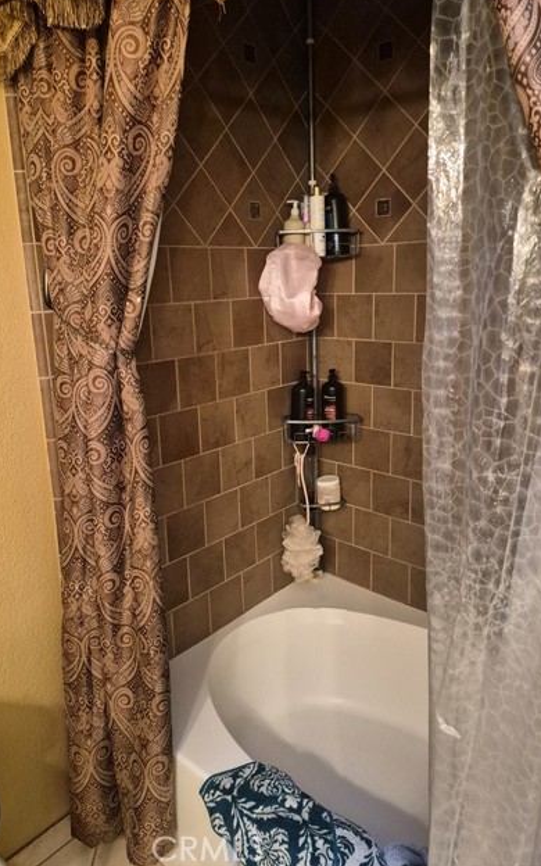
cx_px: 280
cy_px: 425
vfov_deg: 72.5
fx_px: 590
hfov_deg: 49.3
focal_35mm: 25
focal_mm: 5.4
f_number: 1.8
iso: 2000
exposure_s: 1/120
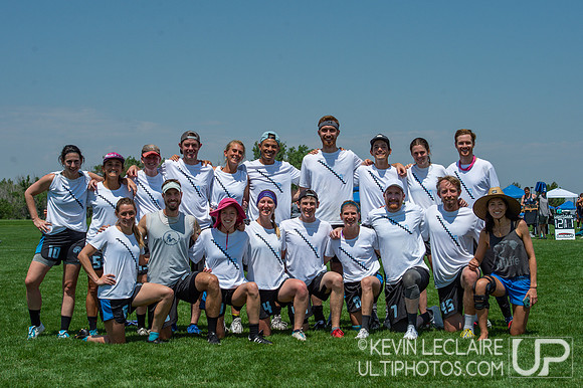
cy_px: 193
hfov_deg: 26.4
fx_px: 1241
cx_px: 299
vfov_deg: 17.8
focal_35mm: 77
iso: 200
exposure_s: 1/1600
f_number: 7.1
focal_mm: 70
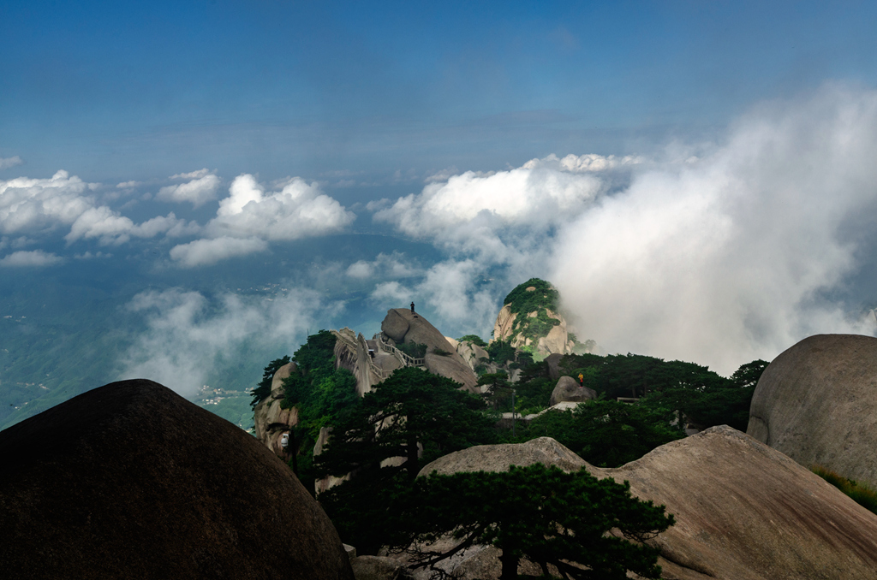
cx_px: 438
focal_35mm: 36
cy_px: 290
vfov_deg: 36.7
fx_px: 875
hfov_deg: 53.2
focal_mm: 24
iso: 100
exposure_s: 1/80
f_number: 14
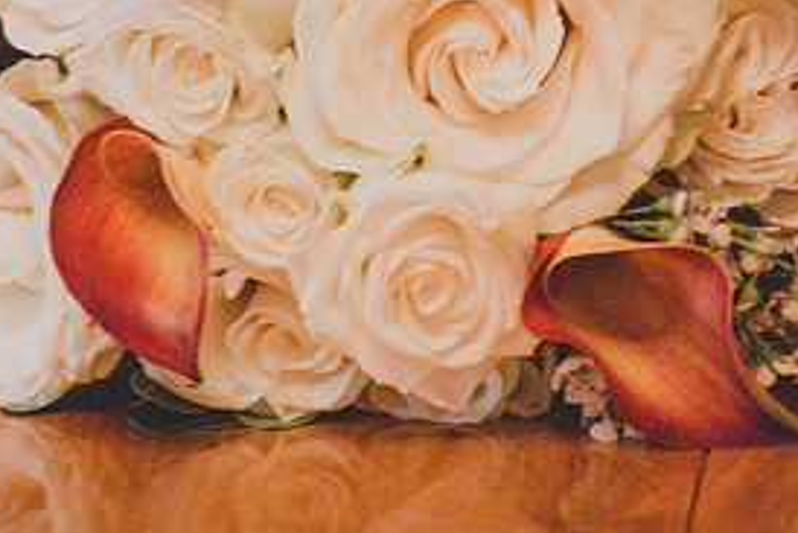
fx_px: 16367
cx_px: 402
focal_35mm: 738
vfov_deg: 1.9
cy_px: 0
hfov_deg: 2.8
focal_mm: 300
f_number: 6.3
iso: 4500
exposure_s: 1/60
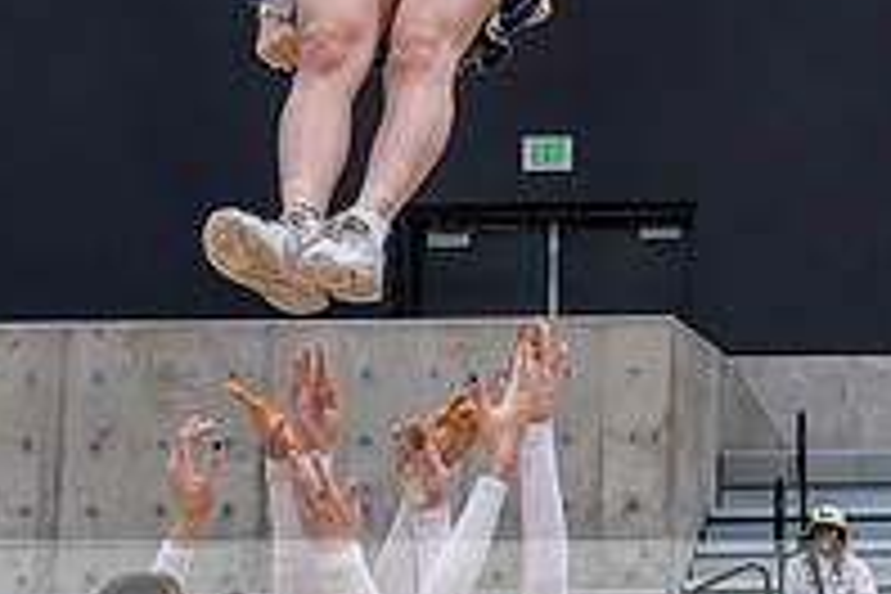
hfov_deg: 12.9
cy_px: -14
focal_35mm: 153
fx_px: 3786
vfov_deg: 8.9
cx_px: 1216
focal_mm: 38
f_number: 5.6
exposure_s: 1/500
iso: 10000
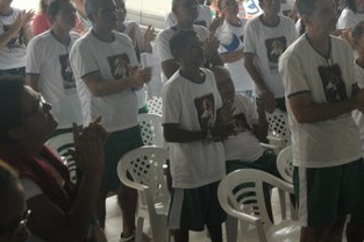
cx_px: 406
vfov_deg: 19.1
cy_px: -6
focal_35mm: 69
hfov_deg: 26.8
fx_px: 697
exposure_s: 1/500
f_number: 3.5
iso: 400
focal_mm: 18
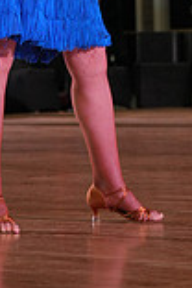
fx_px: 2080
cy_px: -70
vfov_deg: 7.8
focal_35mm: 260
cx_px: -51
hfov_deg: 5.3
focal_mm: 70
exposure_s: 1/400
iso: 1000
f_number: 4
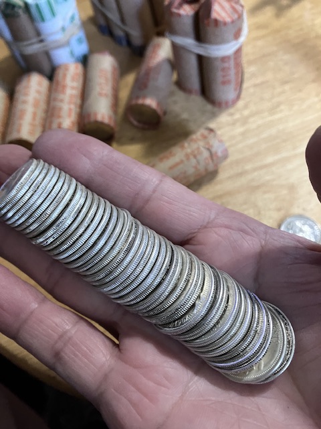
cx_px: 160
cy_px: 214
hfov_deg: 49.7
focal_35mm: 28
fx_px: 346
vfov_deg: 63.4
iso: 400
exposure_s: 1/30
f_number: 1.8
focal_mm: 3.99
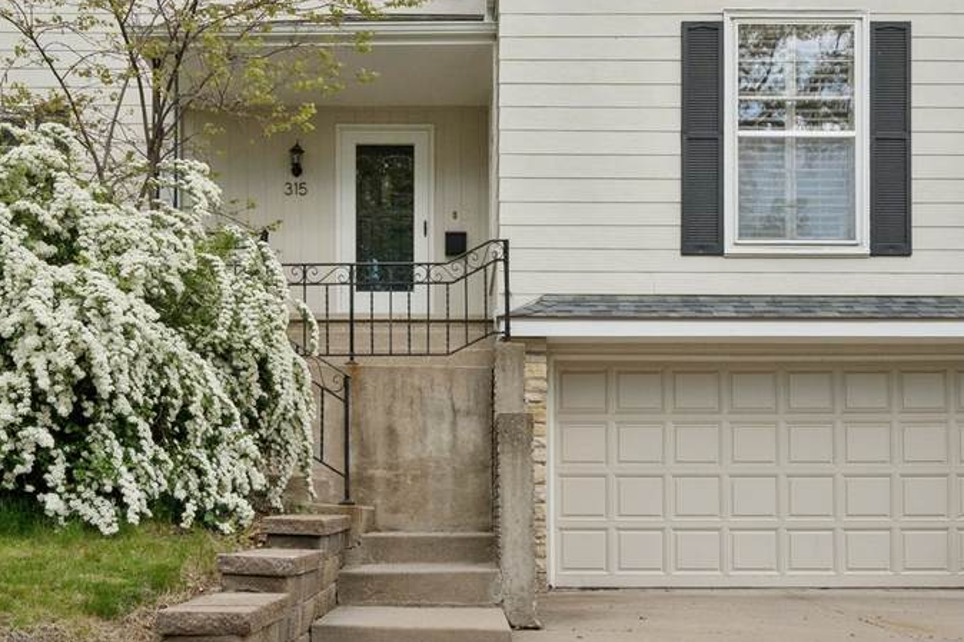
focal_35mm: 38
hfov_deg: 50.6
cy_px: 138
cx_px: 523
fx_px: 1017
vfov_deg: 34.1
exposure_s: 1/2500
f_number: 8
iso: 1250
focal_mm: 20
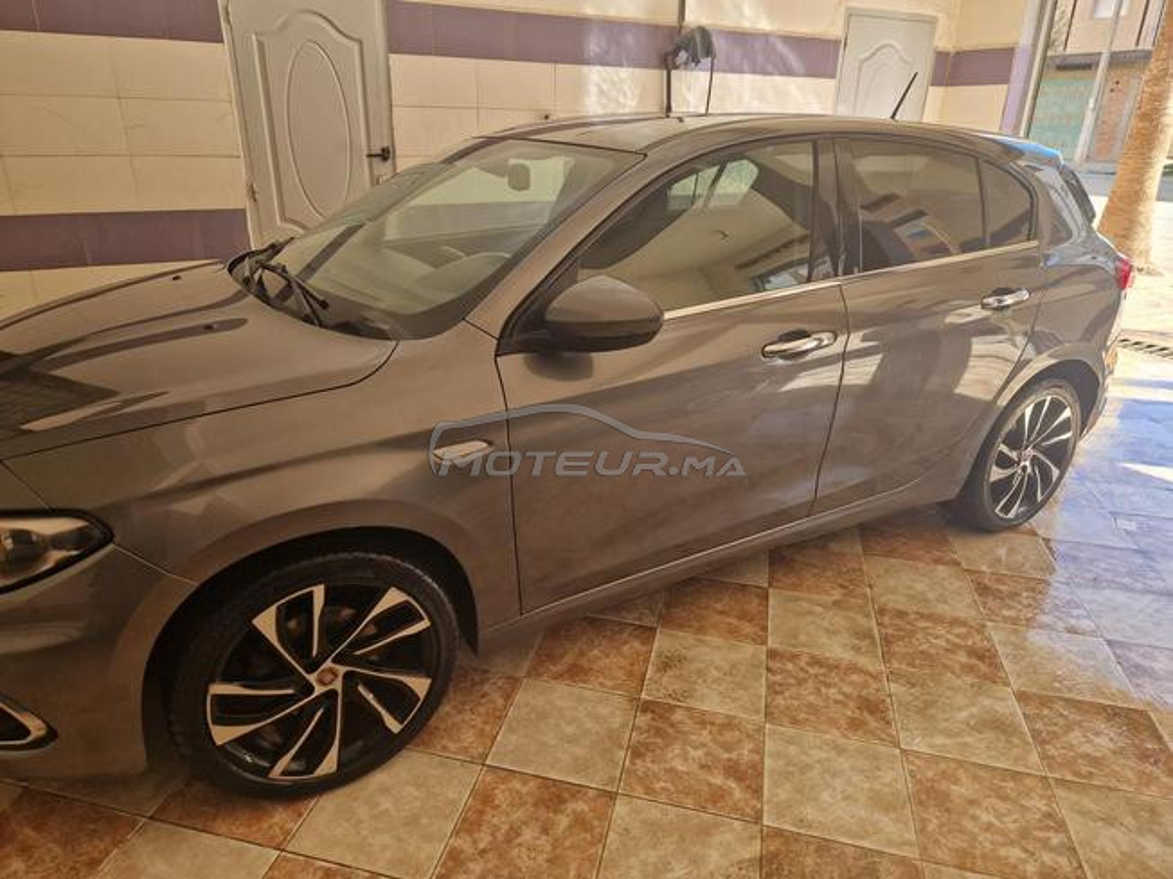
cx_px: 586
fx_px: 779
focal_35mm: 23
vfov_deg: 58.9
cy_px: 440
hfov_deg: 73.9
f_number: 1.8
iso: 50
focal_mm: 5.4
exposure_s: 1/180
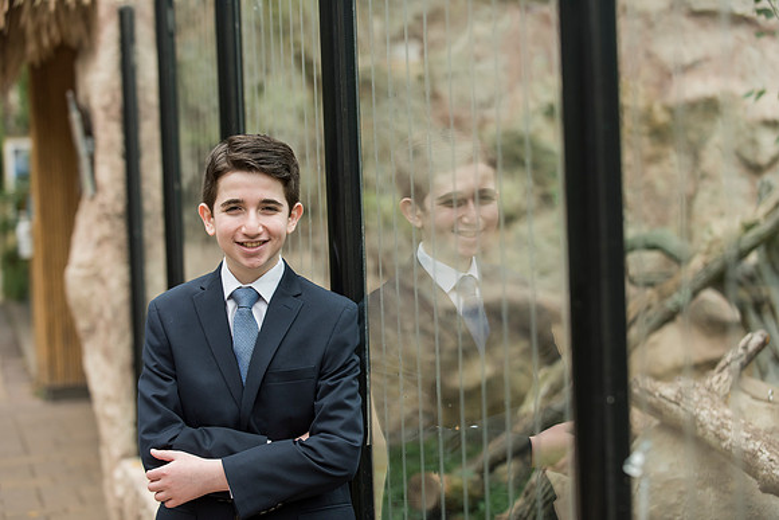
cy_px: 260
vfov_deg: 16.7
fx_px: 1775
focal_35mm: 82
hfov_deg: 24.8
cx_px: 390
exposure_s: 1/640
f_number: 3.5
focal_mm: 82
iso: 400
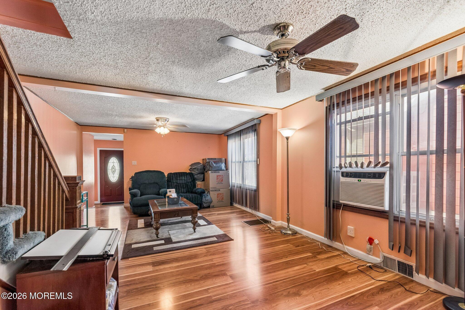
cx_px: 232
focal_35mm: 15
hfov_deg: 100.4
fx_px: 194
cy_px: 155
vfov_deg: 77.3
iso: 1000
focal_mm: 15
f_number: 7.1
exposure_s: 1/80
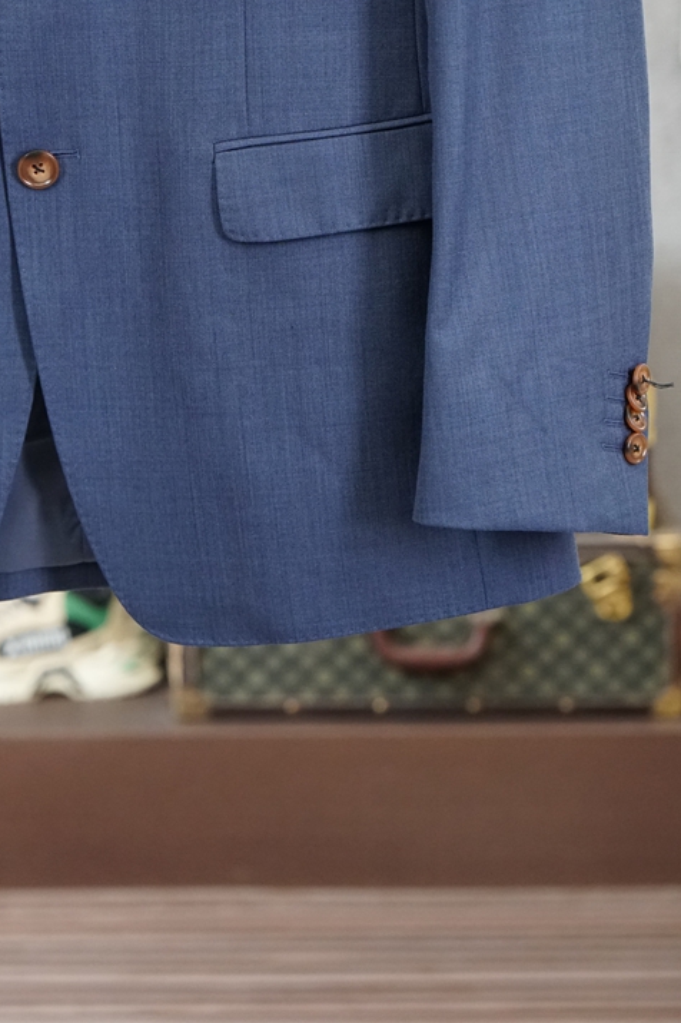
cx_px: -4
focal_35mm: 134
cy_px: 514
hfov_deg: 10.2
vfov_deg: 15.3
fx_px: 3799
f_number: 4
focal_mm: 59
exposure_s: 1/80
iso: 1600
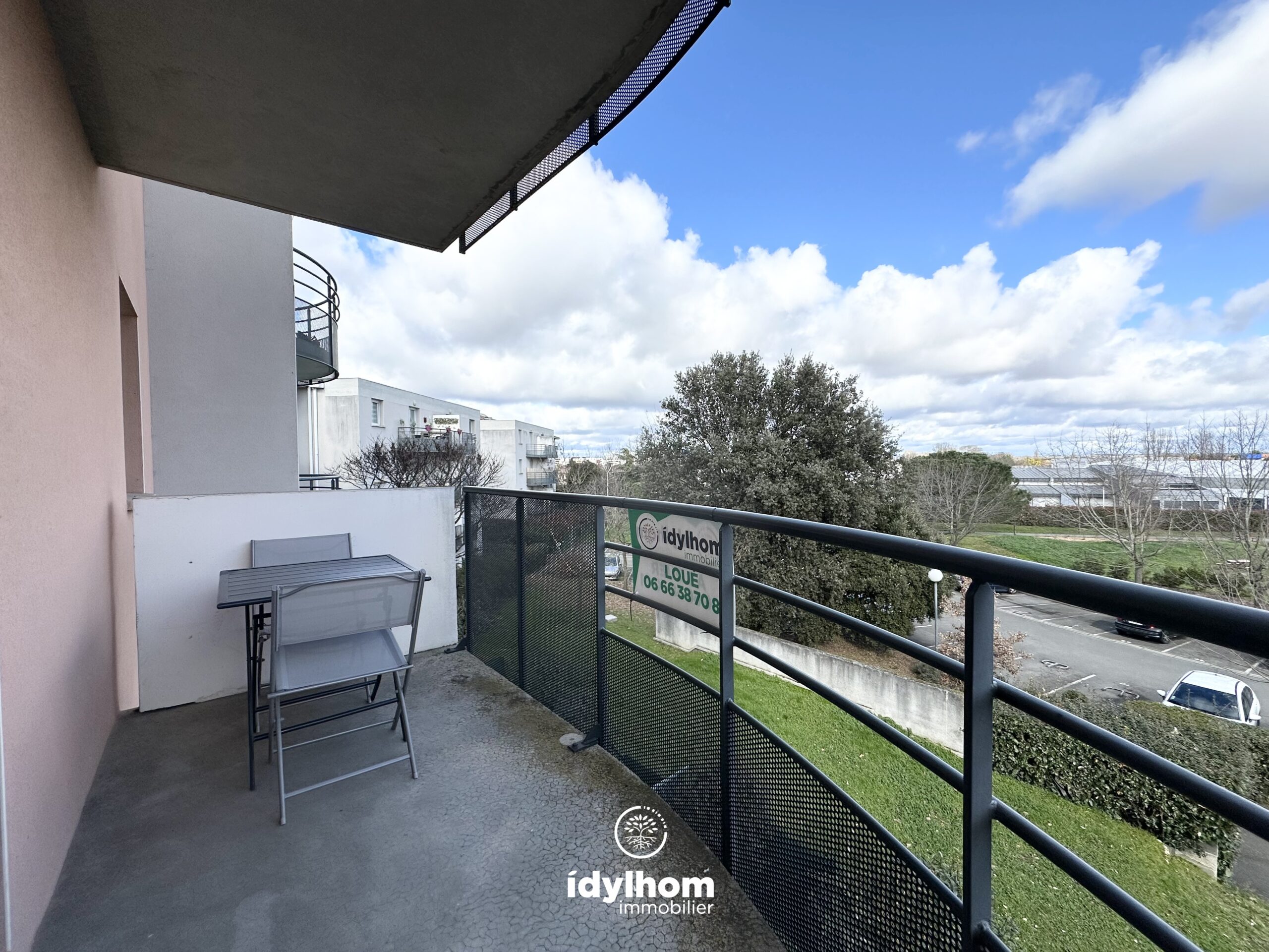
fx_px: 513
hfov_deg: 102.1
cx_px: 634
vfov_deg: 85.7
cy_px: 476
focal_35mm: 14
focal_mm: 2.22
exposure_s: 1/1742
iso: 40
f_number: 2.2
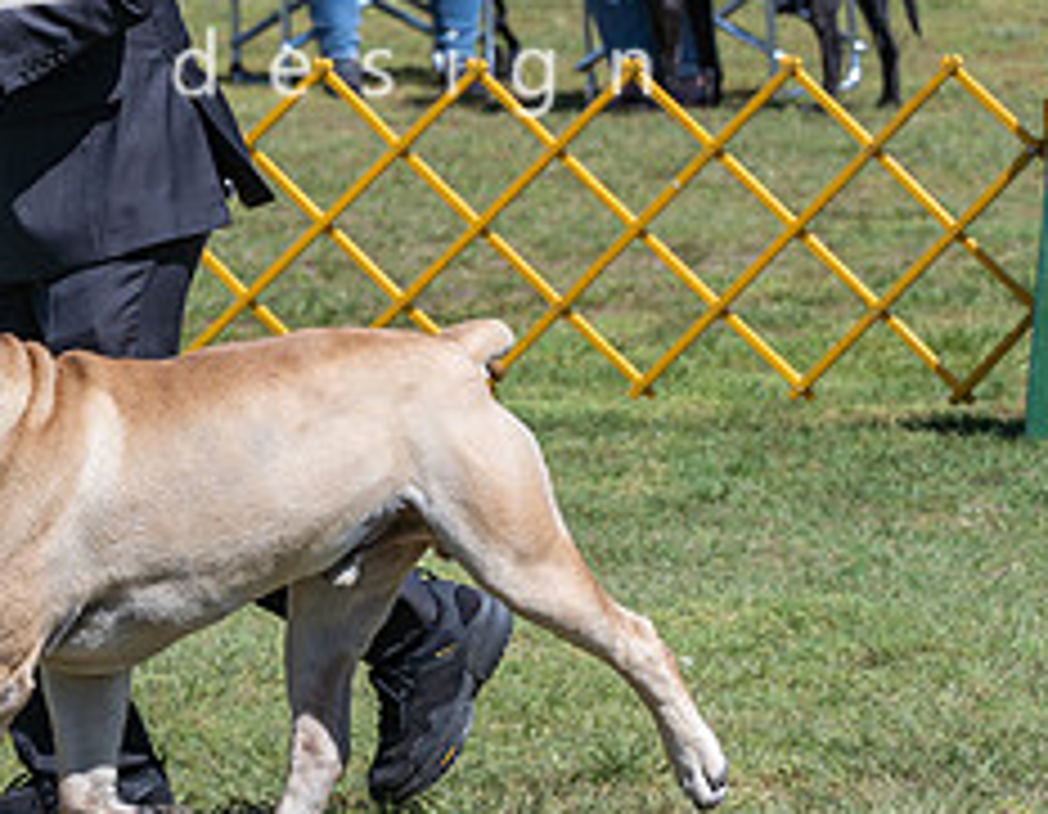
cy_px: 213
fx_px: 10826
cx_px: 8
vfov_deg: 4.3
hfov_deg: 5.5
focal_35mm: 353
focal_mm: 118
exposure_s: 1/640
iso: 125
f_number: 6.3
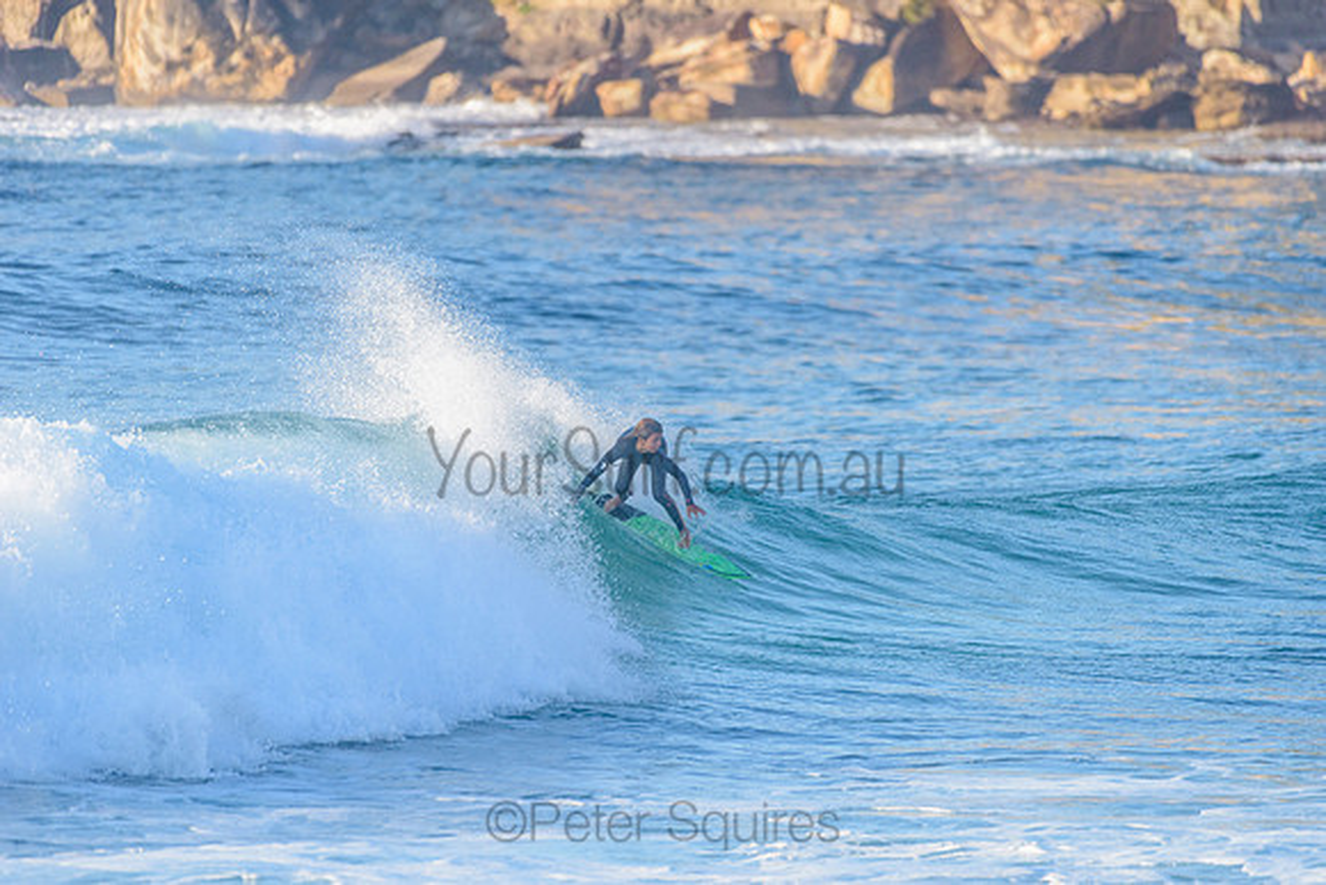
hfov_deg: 4.1
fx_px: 18420
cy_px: 442
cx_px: 663
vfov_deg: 2.8
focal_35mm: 500
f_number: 5.6
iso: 560
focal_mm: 500
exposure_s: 1/2000
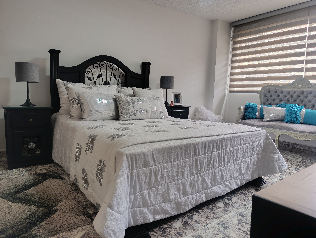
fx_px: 210
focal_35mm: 23
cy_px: 119
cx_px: 158
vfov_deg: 59.0
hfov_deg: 73.8
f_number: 1.6
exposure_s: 1/30
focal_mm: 6.14
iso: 500
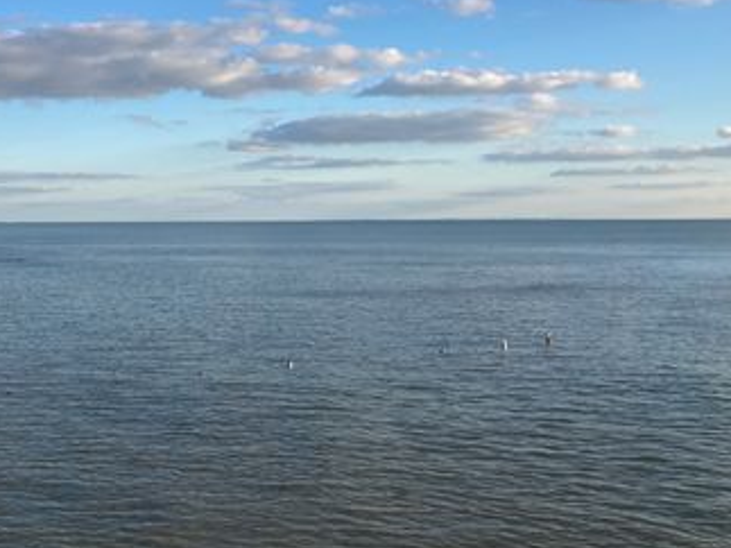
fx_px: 1098
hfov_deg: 35.8
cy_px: 229
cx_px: 161
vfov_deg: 28.0
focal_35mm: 52
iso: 20
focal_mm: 3.99
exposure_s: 1/1350
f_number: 1.8
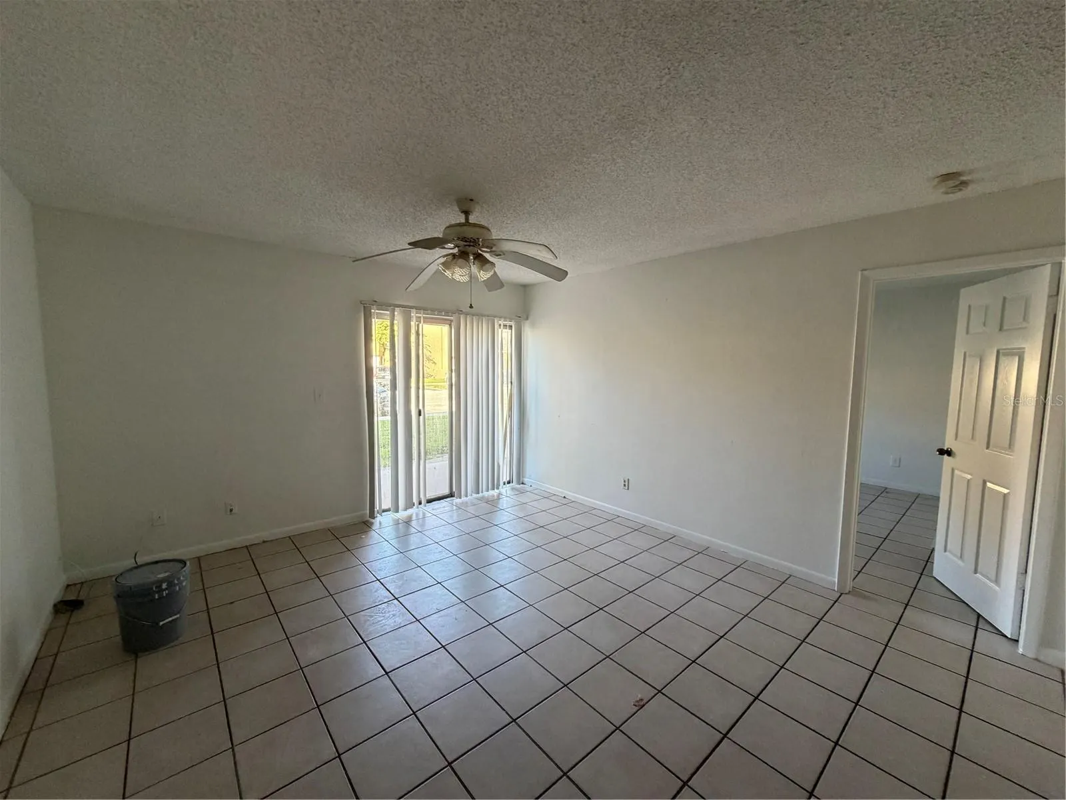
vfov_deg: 85.7
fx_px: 431
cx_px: 533
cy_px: 400
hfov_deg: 102.1
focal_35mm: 14
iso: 320
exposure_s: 1/121
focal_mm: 2.22
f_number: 2.2
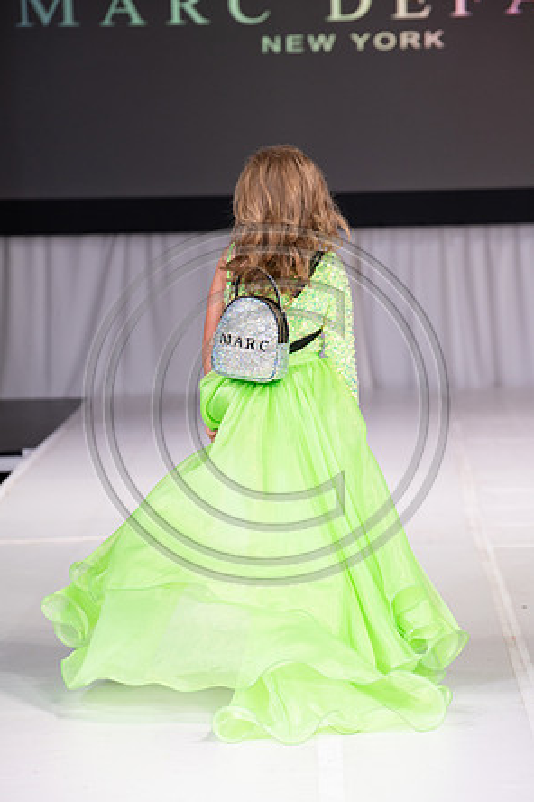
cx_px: 266
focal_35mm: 152
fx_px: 3382
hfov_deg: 9.0
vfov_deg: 13.5
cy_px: 405
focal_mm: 150
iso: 2000
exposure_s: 1/400
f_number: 5.6
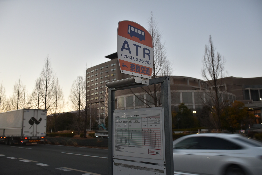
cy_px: 88
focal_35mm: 30
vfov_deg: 43.6
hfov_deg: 61.9
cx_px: 131
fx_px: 218
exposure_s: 1/60
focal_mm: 20
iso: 125
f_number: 3.5
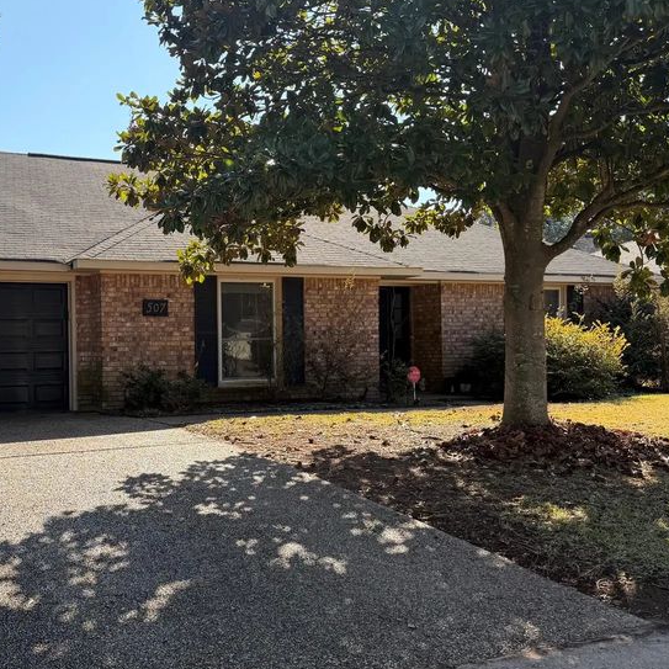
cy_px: 341
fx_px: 875
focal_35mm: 40
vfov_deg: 41.9
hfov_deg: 41.4
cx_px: 228
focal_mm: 6.76
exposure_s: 1/2232
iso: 100
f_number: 1.78
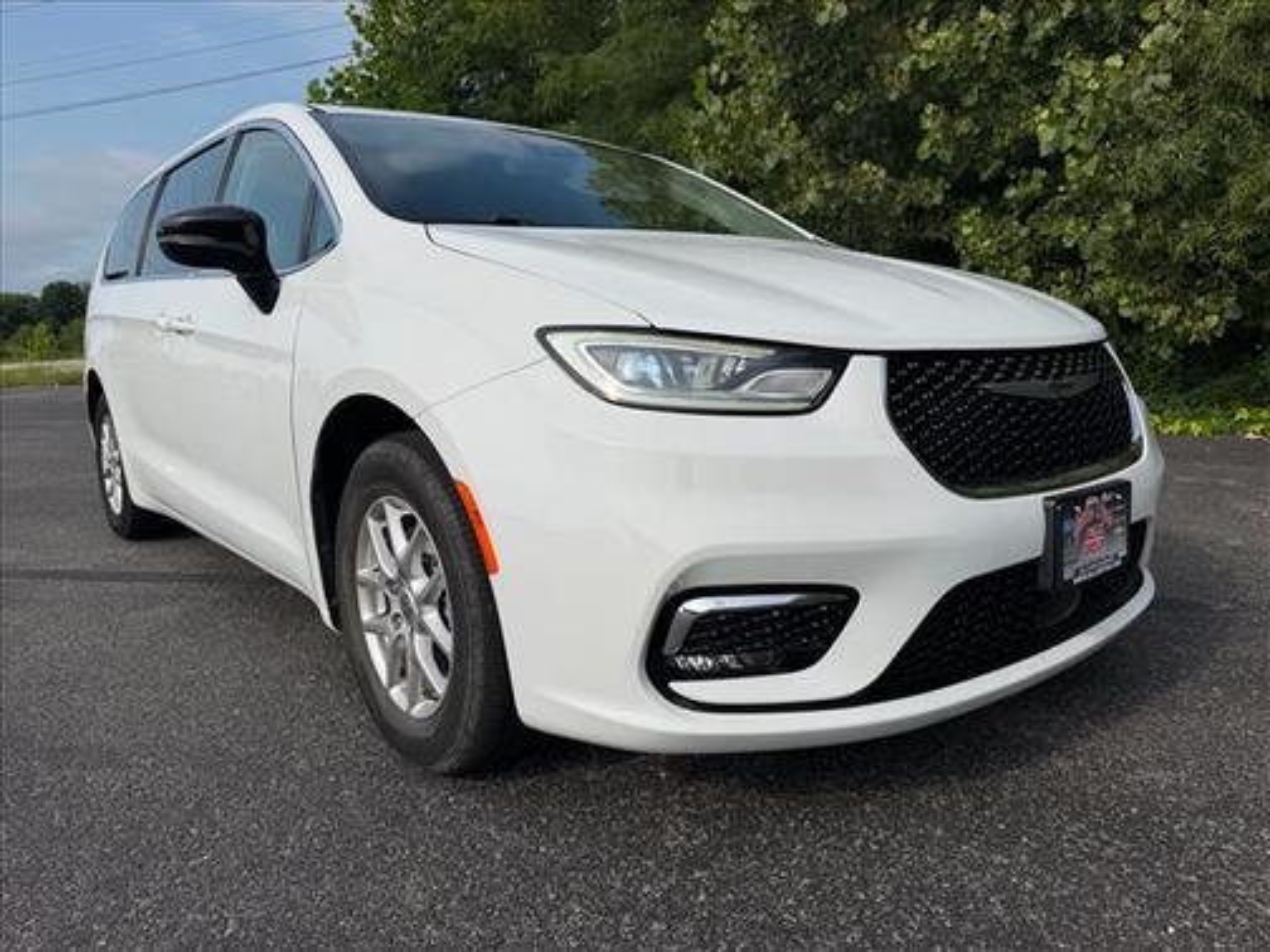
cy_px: 476
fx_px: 881
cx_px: 635
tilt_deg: -11.2
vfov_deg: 56.8
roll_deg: +2.4
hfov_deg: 71.6
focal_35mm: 24
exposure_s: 1/9091
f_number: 1.78
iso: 80
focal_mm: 6.76
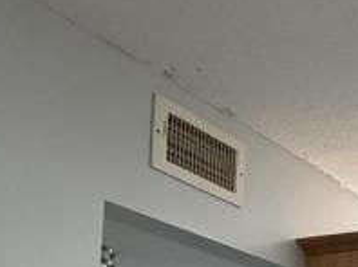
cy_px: 408
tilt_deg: +3.4
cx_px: 410
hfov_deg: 26.0
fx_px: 702
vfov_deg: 18.8
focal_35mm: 68
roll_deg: -2.1
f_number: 2.2
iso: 250
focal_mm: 2.22
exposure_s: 1/120
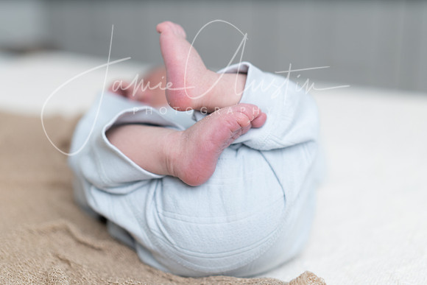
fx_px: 652
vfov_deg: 24.6
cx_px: 214
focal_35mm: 55
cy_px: 142
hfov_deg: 36.2
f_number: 2
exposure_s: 1/200
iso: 50
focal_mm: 55
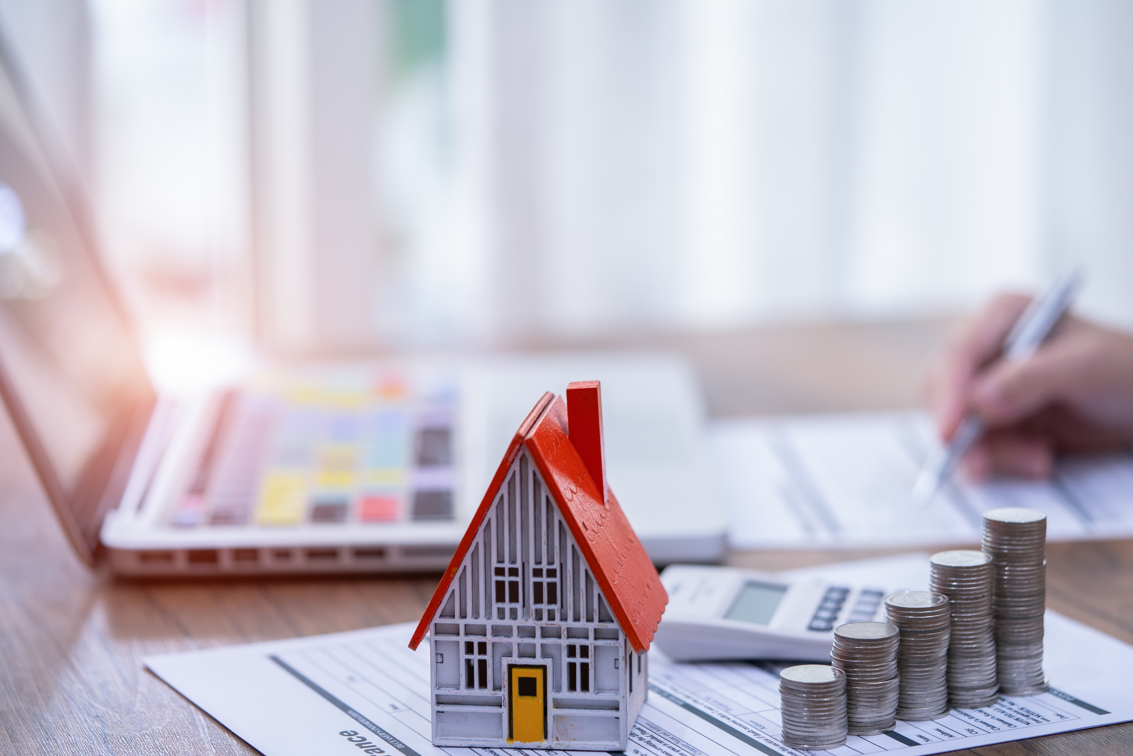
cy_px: 419
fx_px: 3178
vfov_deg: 13.6
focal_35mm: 101
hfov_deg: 20.2
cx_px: 588
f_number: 2.8
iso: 320
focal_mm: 90
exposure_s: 1/60
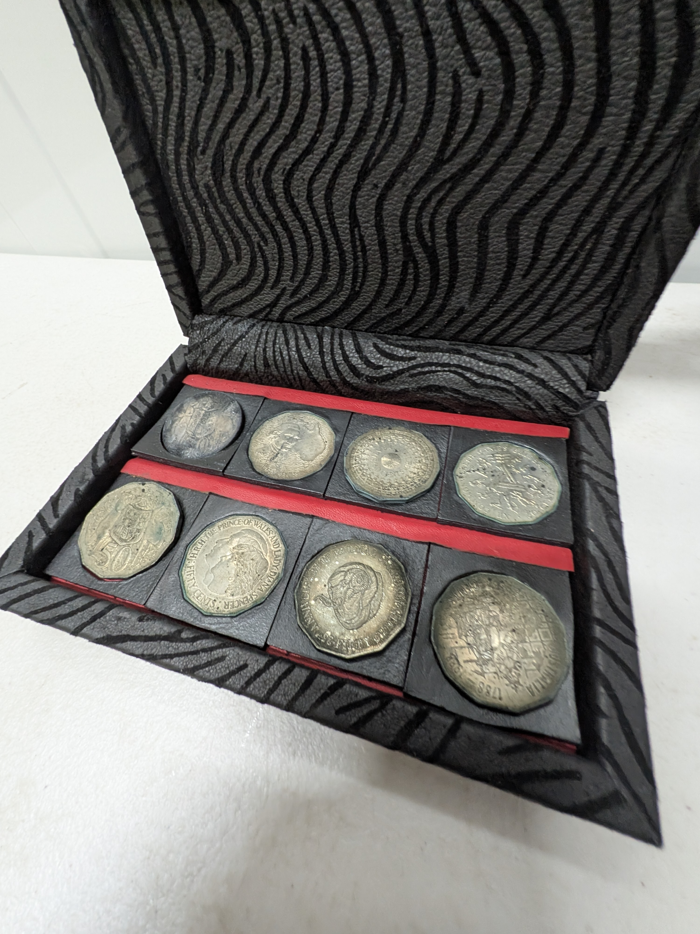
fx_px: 351
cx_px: 350
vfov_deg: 106.2
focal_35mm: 13
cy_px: 467
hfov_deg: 89.9
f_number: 2.2
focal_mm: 1.54
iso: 399
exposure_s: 1/27.6
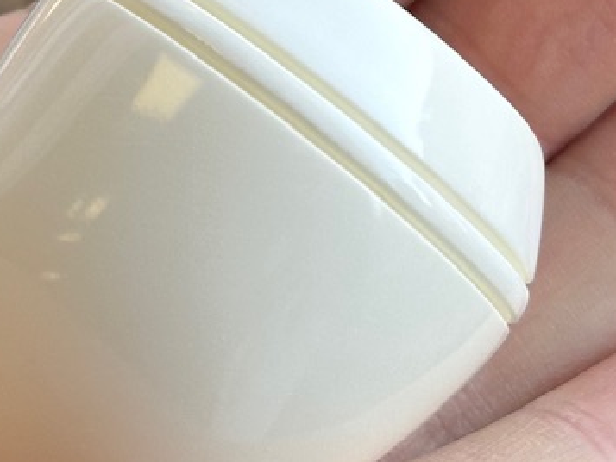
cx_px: -247
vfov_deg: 8.6
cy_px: -19
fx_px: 3062
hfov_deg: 11.1
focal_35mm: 172
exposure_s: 1/325
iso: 64
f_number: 1.78
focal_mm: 6.86
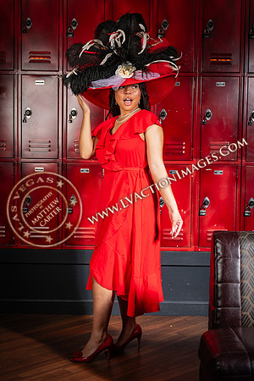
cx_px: 127
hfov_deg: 23.4
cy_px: 190
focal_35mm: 58
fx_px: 614
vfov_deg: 34.5
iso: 64
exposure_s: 1/80
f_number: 2.8
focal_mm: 58
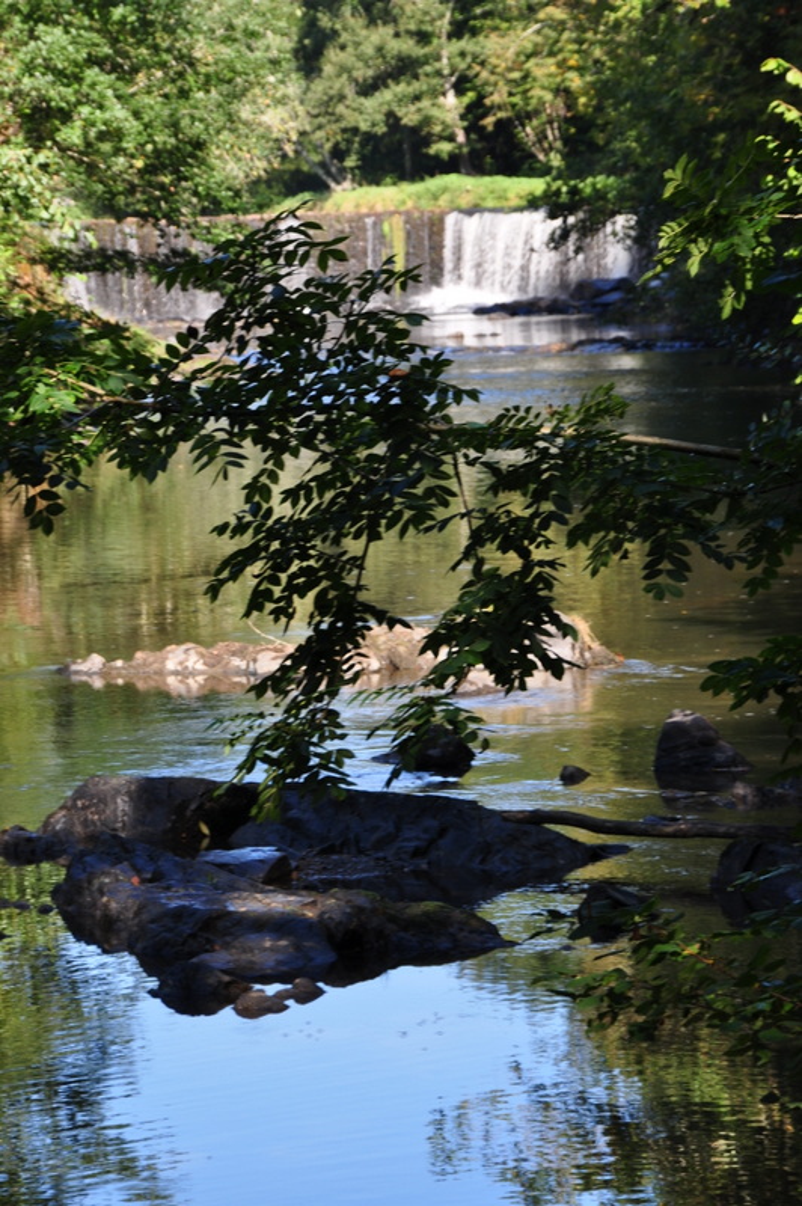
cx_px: 401
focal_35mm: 147
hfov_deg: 9.3
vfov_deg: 14.0
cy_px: 603
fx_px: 4920
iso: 200
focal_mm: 98
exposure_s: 1/100
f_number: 9
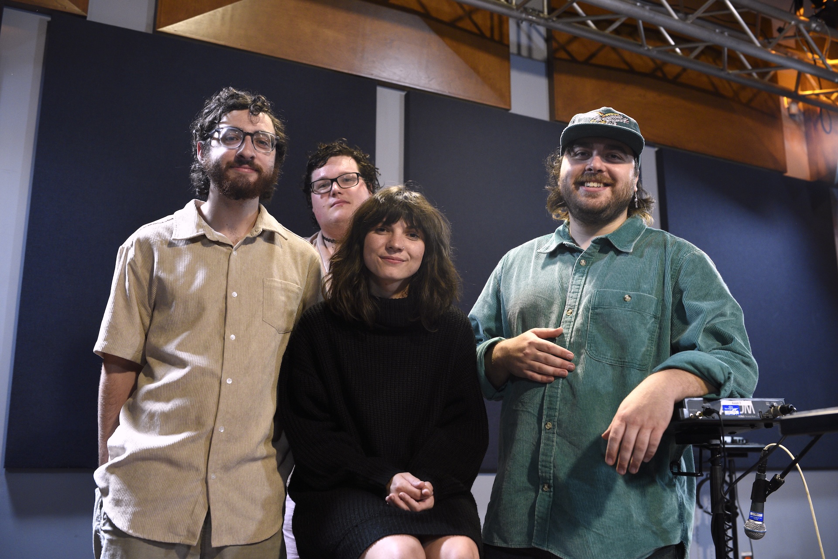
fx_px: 815
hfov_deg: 54.4
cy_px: 280
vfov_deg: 37.9
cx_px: 419
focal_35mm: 35
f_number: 3.5
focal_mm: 35
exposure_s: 1/80
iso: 2500
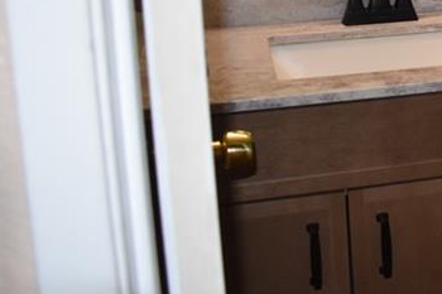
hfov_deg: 22.6
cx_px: 592
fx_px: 969
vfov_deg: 16.6
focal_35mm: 79
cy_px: -50
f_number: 3.5
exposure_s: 1/160
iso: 800
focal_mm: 18
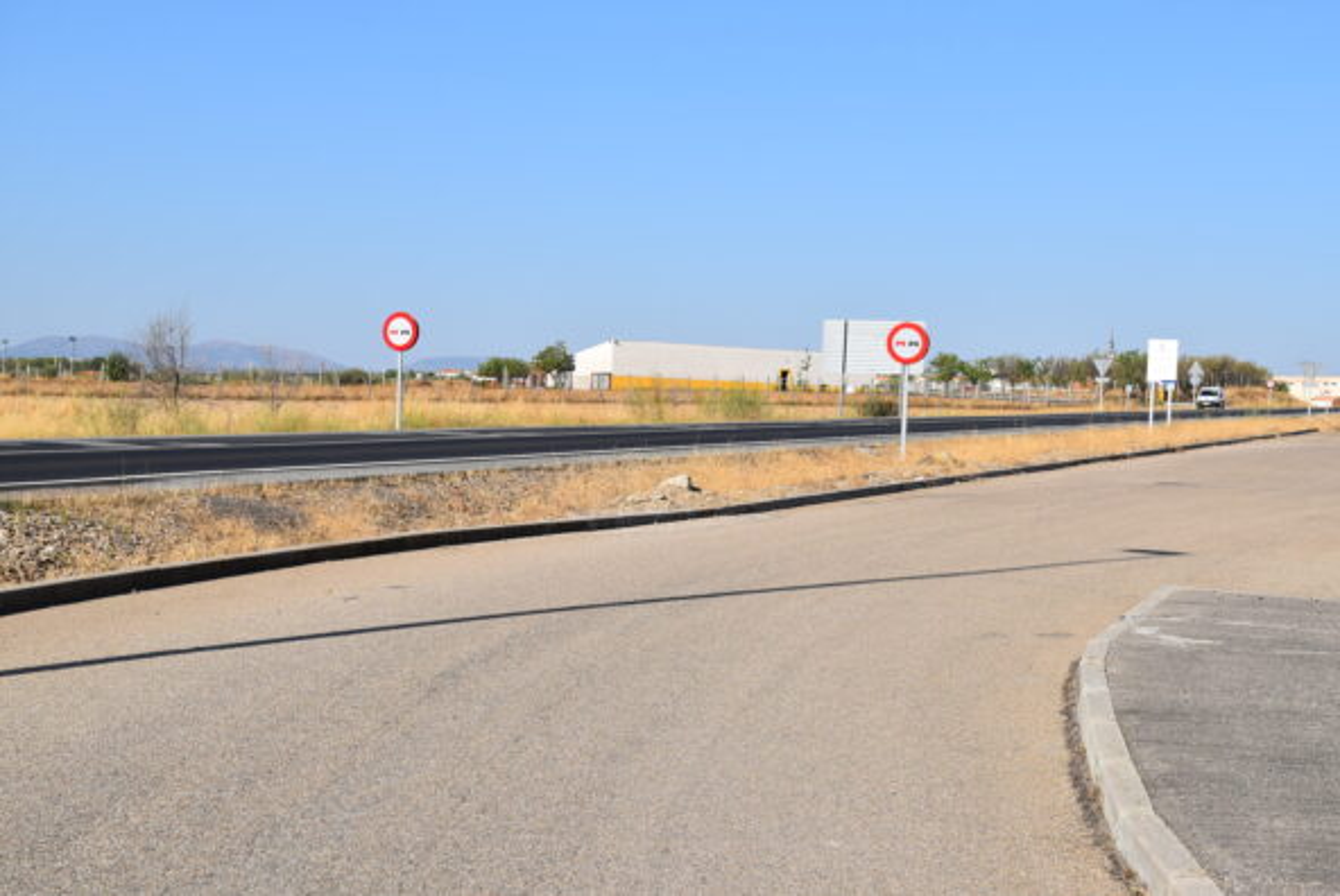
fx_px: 2347
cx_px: 670
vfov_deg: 21.6
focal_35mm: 63
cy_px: 448
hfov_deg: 31.9
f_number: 10
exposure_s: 1/400
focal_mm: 42
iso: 200
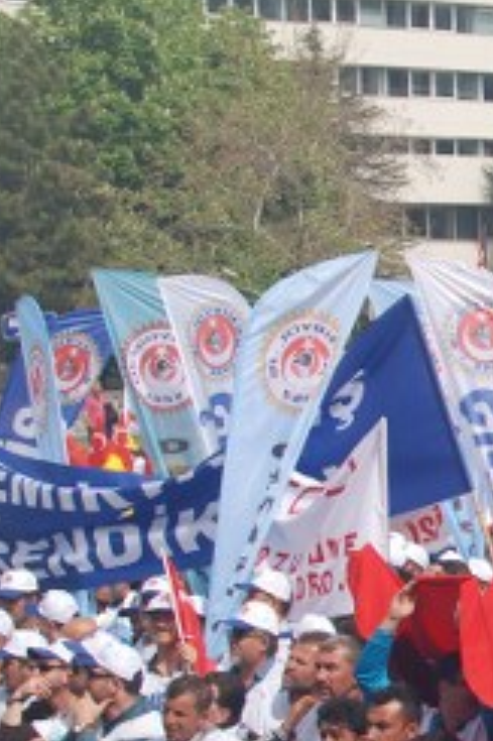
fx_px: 2221
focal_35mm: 108
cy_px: 490
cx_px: 871
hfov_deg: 11.8
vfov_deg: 18.9
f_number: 8
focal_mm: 22
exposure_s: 1/250
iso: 100
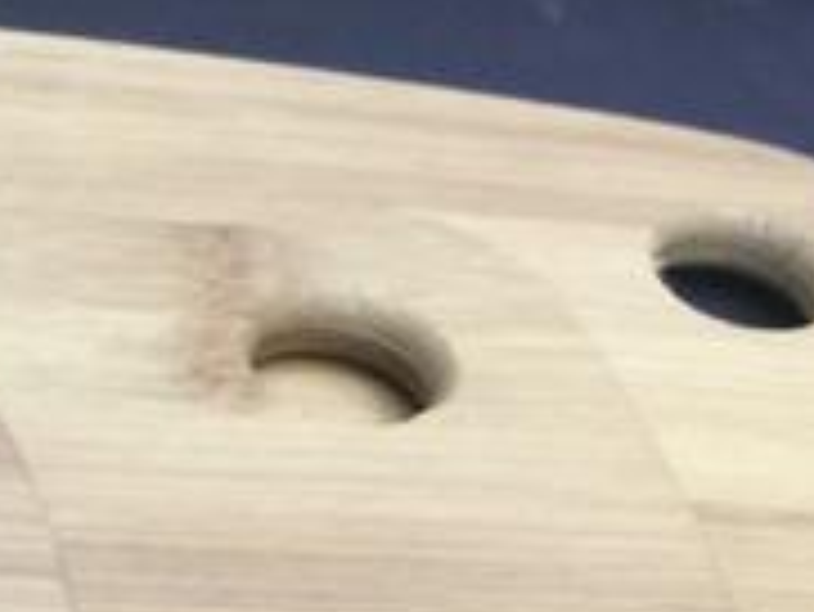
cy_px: 1467
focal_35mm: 164
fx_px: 3859
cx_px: -490
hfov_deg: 11.4
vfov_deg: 8.3
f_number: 2.2
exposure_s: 1/17
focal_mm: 4.15
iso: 50
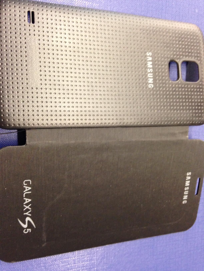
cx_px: 102
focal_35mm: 33
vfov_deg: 55.4
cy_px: 136
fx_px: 259
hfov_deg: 42.9
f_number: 2.4
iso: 250
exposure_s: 1/20
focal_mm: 4.12
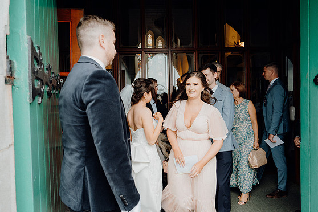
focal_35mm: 26
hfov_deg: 69.4
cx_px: 161
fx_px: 230
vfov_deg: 49.6
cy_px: 106
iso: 400
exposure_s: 1/200
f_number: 3.5
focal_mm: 25
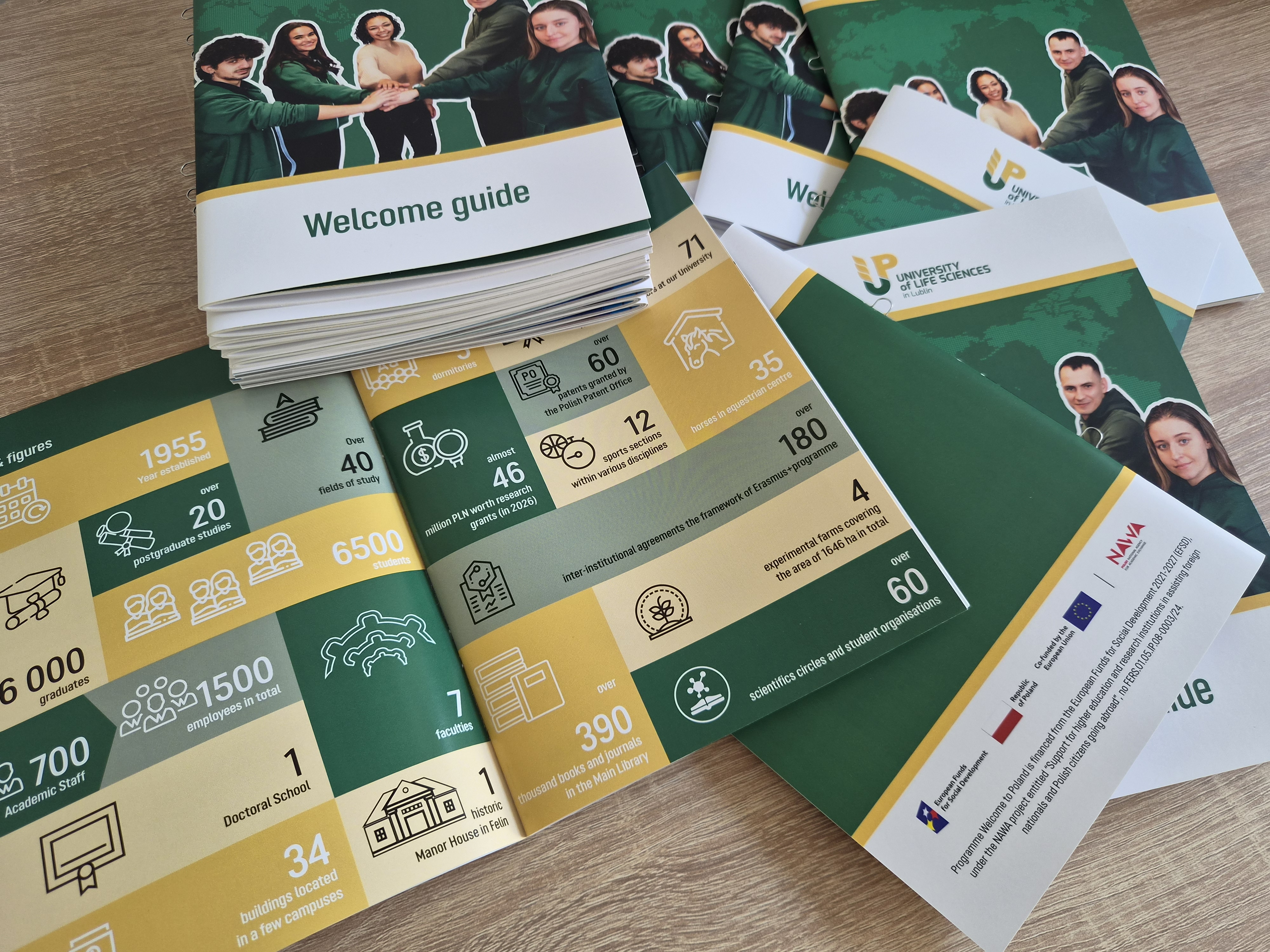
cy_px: 476
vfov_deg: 58.9
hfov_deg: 73.9
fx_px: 844
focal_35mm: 23
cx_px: 635
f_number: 1.8
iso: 200
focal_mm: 5.4
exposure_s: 1/100
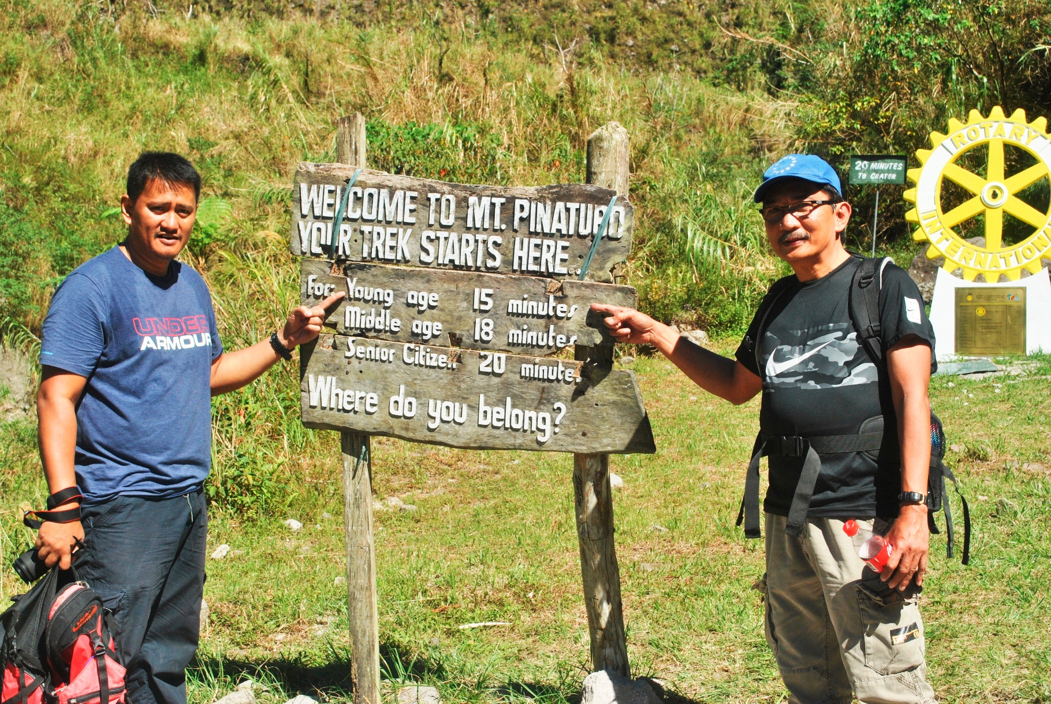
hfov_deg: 37.8
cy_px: 352
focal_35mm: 52
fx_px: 1534
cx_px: 526
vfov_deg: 25.8
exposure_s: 1/400
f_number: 10
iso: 200
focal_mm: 35
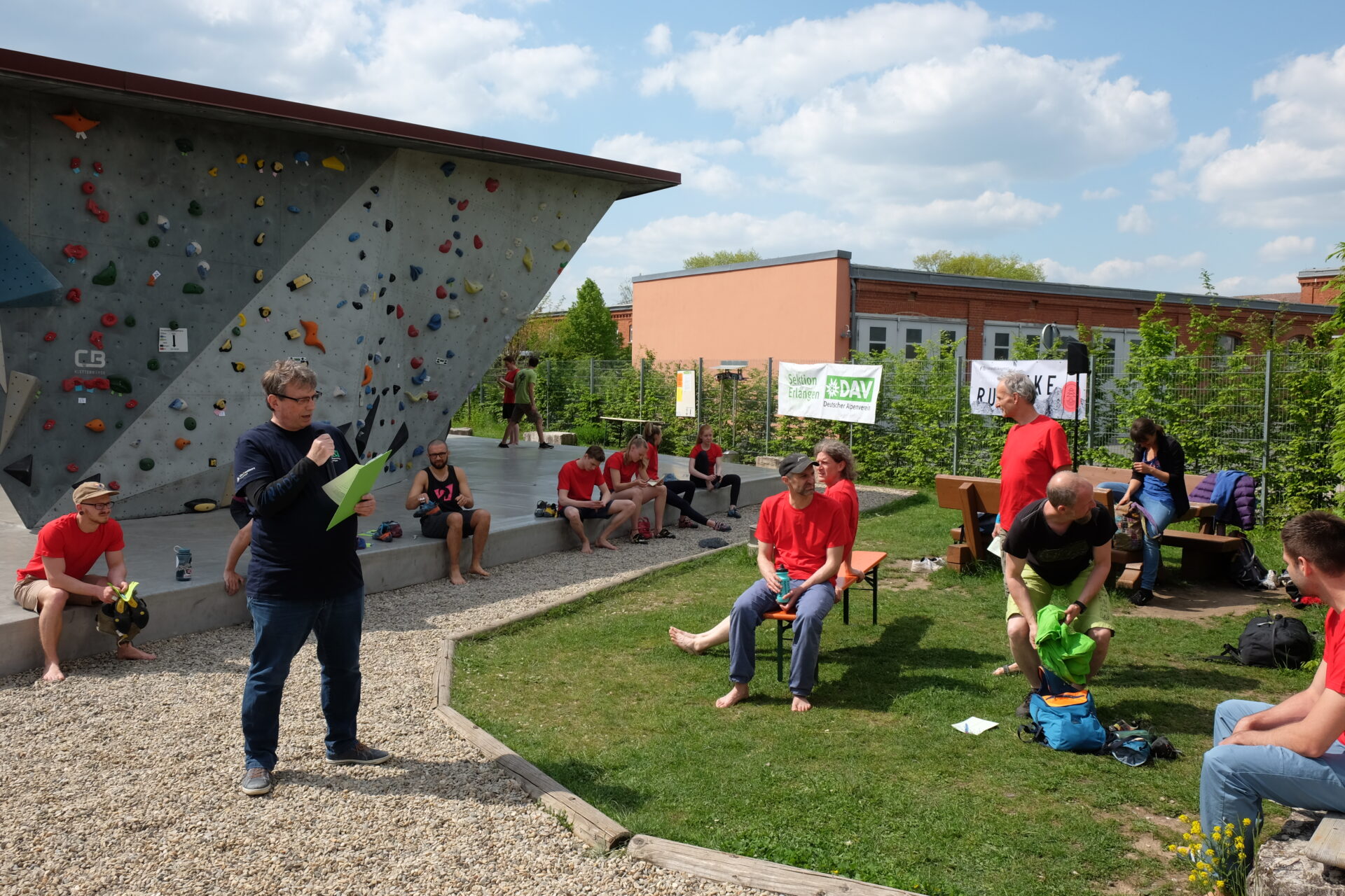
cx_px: 672
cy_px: 448
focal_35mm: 29
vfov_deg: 45.0
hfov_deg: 63.7
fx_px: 1083
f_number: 7.1
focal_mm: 19.6
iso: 200
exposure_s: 1/420
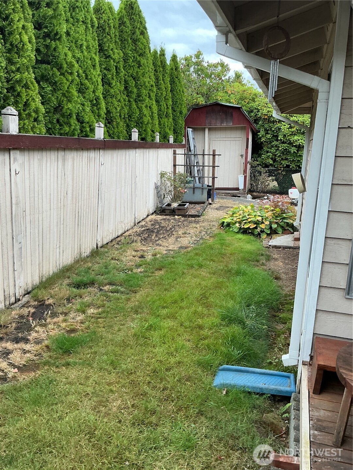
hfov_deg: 48.2
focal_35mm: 29
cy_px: 235
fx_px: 394
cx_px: 176
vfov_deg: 61.7
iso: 25
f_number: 1.8
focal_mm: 3
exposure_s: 1/120
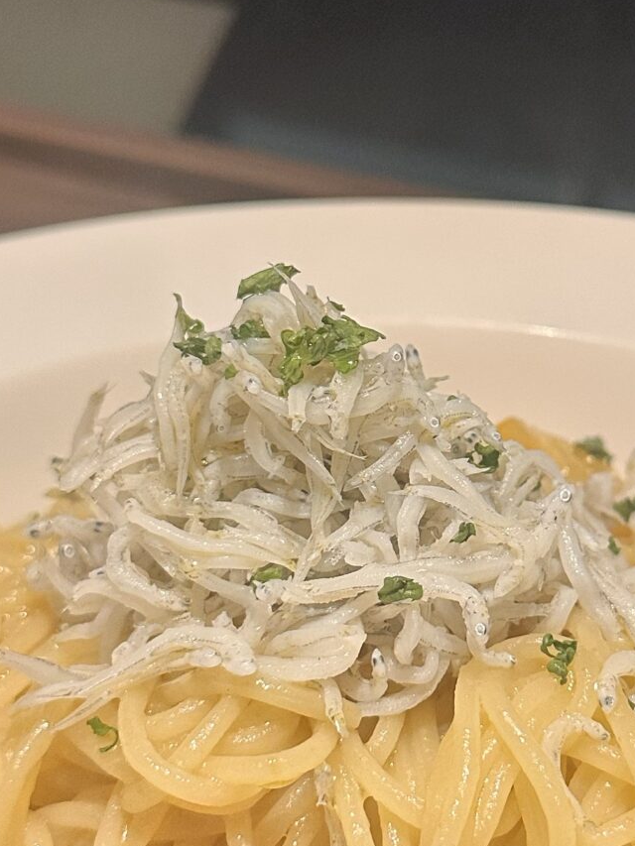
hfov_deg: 20.4
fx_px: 1761
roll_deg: -0.9
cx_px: 440
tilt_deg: -26.3
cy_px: 417
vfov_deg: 27.0
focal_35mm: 72
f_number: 1.78
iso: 200
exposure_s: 1/121
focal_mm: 6.86
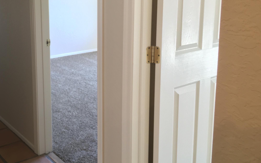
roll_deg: +1.6
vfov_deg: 27.6
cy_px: 43
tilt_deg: -11.0
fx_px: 327
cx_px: 67
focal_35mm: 46
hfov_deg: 42.2
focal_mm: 4.15
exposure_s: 1/30
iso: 64
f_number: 2.2
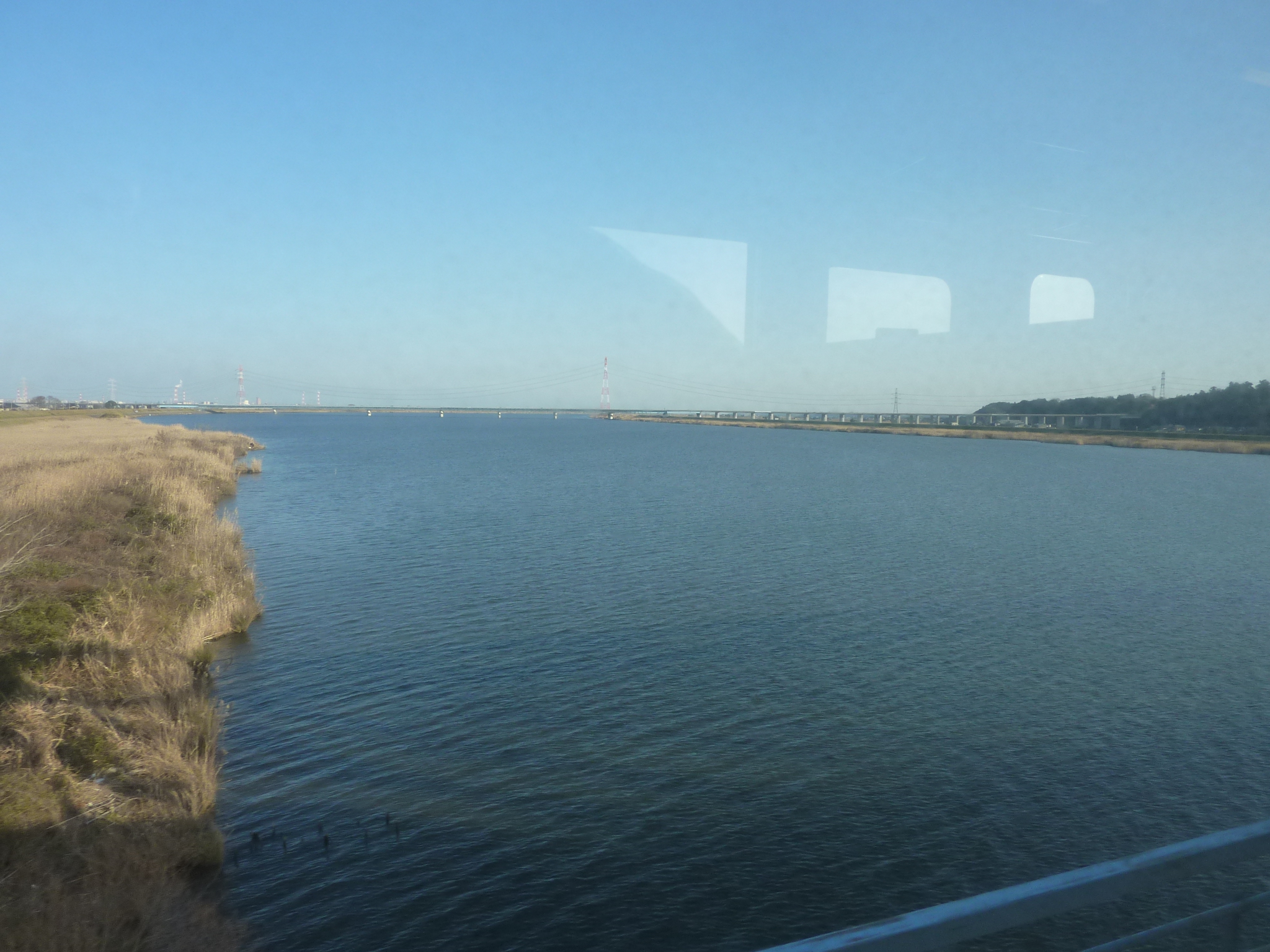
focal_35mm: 25
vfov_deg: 54.9
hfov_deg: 69.4
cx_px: 635
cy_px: 476
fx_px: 917
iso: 125
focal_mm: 4.1
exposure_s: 1/400
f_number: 4
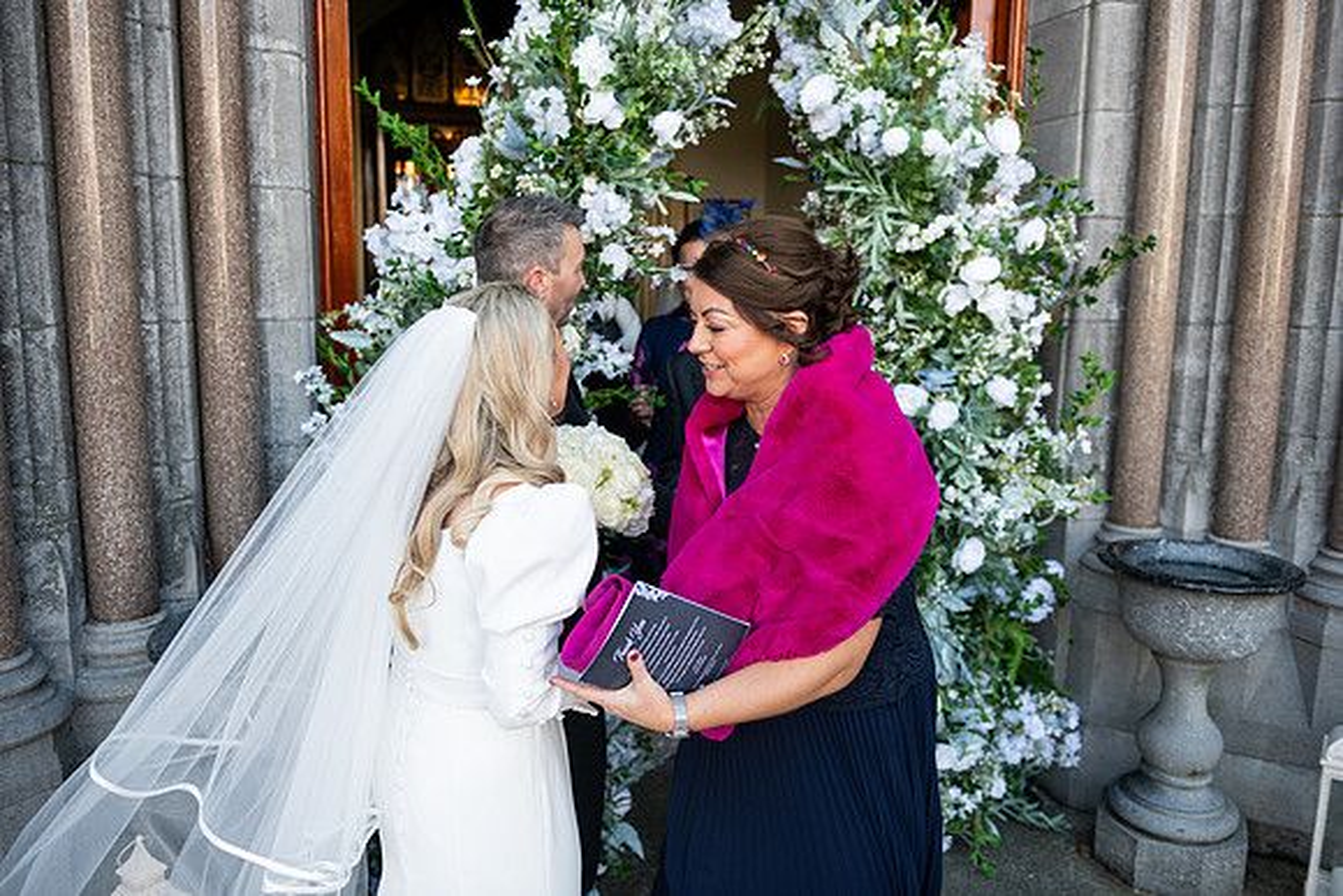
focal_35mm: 27
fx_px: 1007
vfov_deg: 48.0
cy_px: 448
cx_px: 672
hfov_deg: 67.4
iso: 500
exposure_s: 1/1000
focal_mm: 27
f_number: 3.5
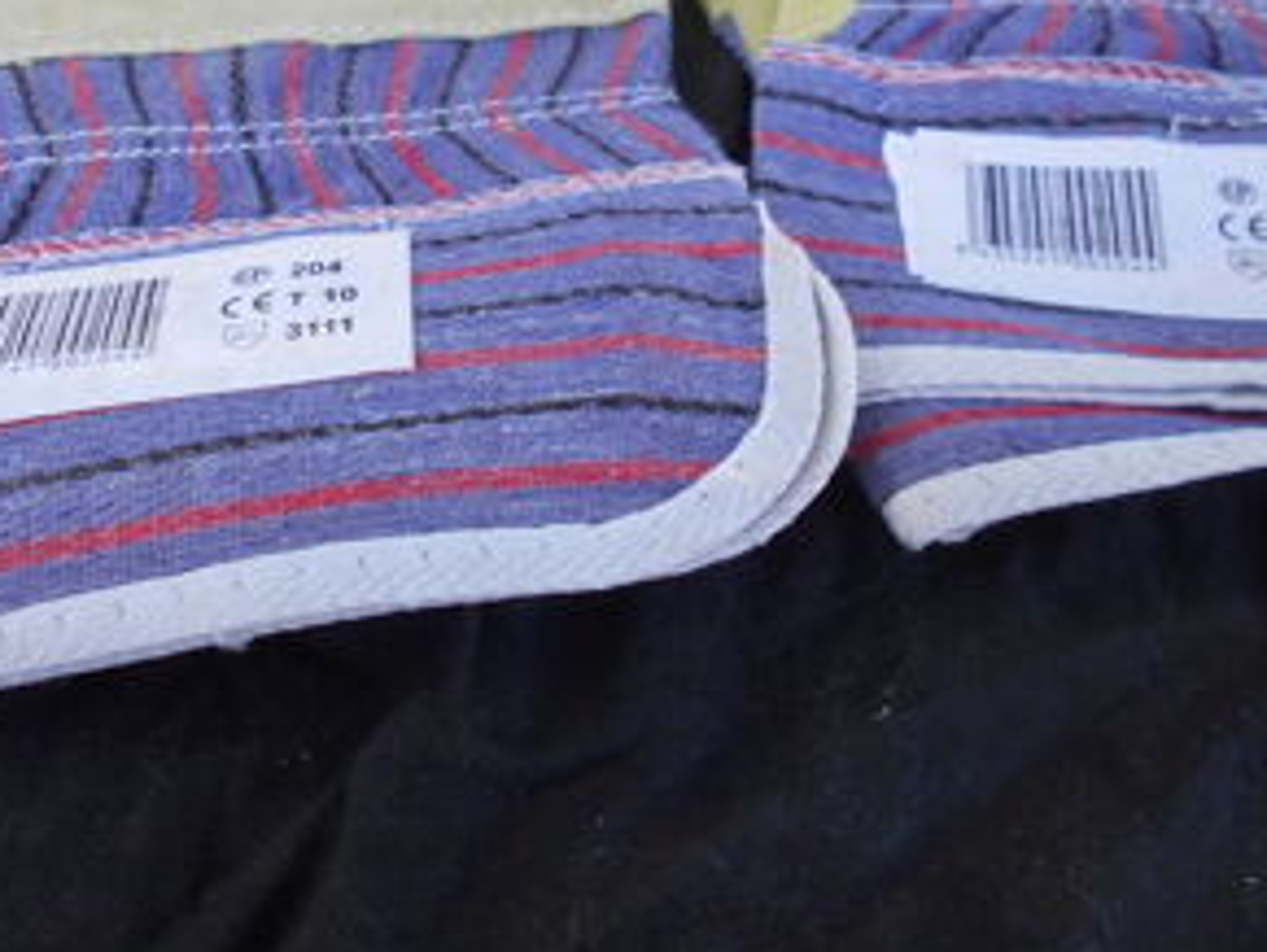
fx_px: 1575
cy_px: 253
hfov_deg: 43.7
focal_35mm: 43
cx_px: 533
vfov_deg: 33.1
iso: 100
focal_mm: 4.6
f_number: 3.2
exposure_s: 1/30
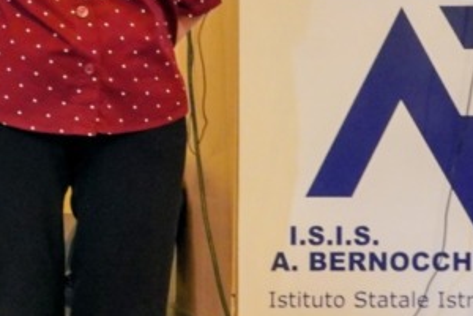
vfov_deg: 9.3
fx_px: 1933
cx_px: -304
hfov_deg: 13.0
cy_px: 97
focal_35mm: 147
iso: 1000
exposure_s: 1/20
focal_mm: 23
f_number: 5.6
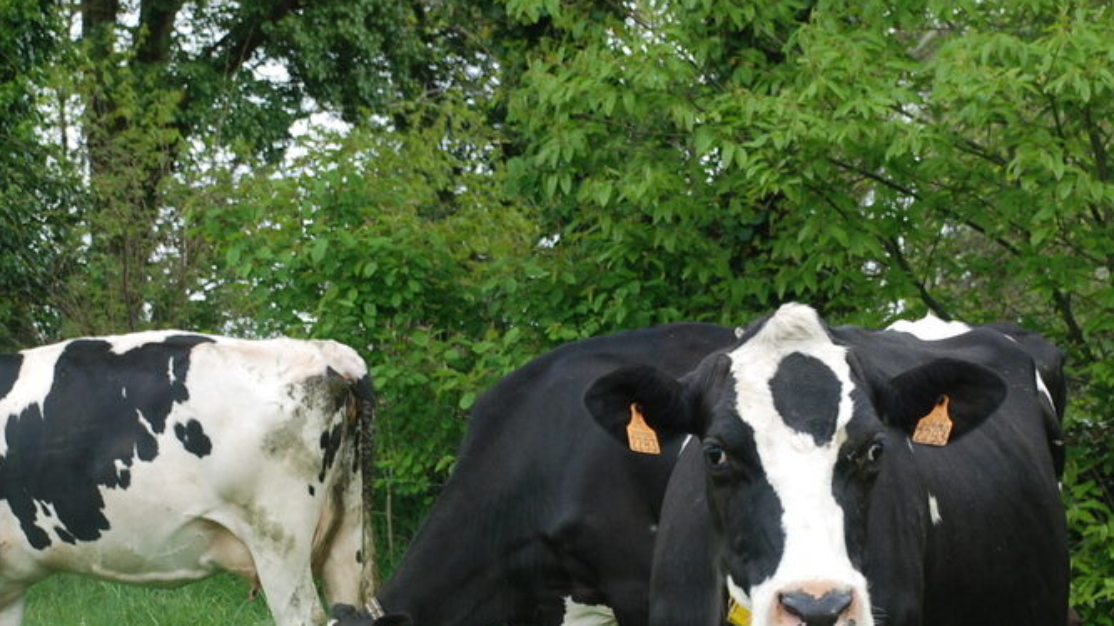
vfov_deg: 8.2
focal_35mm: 147
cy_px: 512
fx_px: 4342
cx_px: 636
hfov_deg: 14.6
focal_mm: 52
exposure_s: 1/125
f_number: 5.6
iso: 200
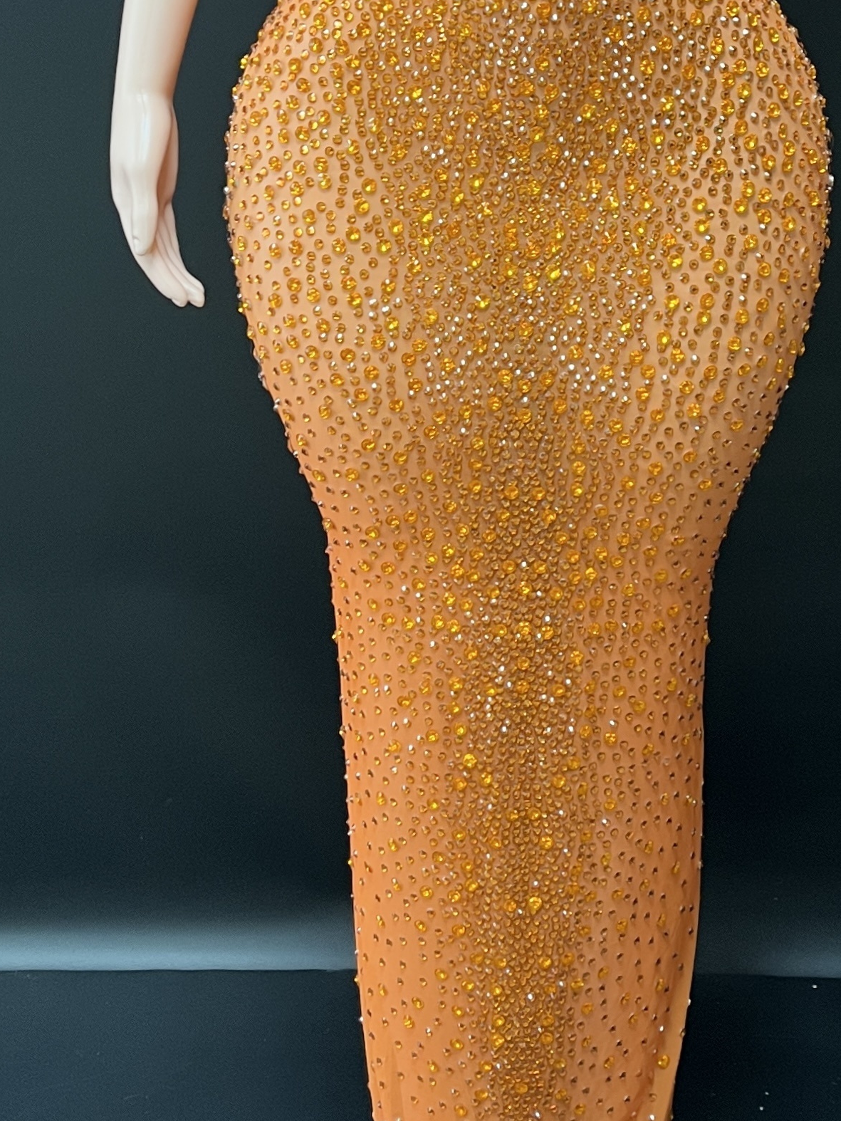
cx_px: 526
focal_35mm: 62
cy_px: 242
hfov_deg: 23.6
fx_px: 2008
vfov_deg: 30.5
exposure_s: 1/50
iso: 80
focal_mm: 5.1
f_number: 1.6
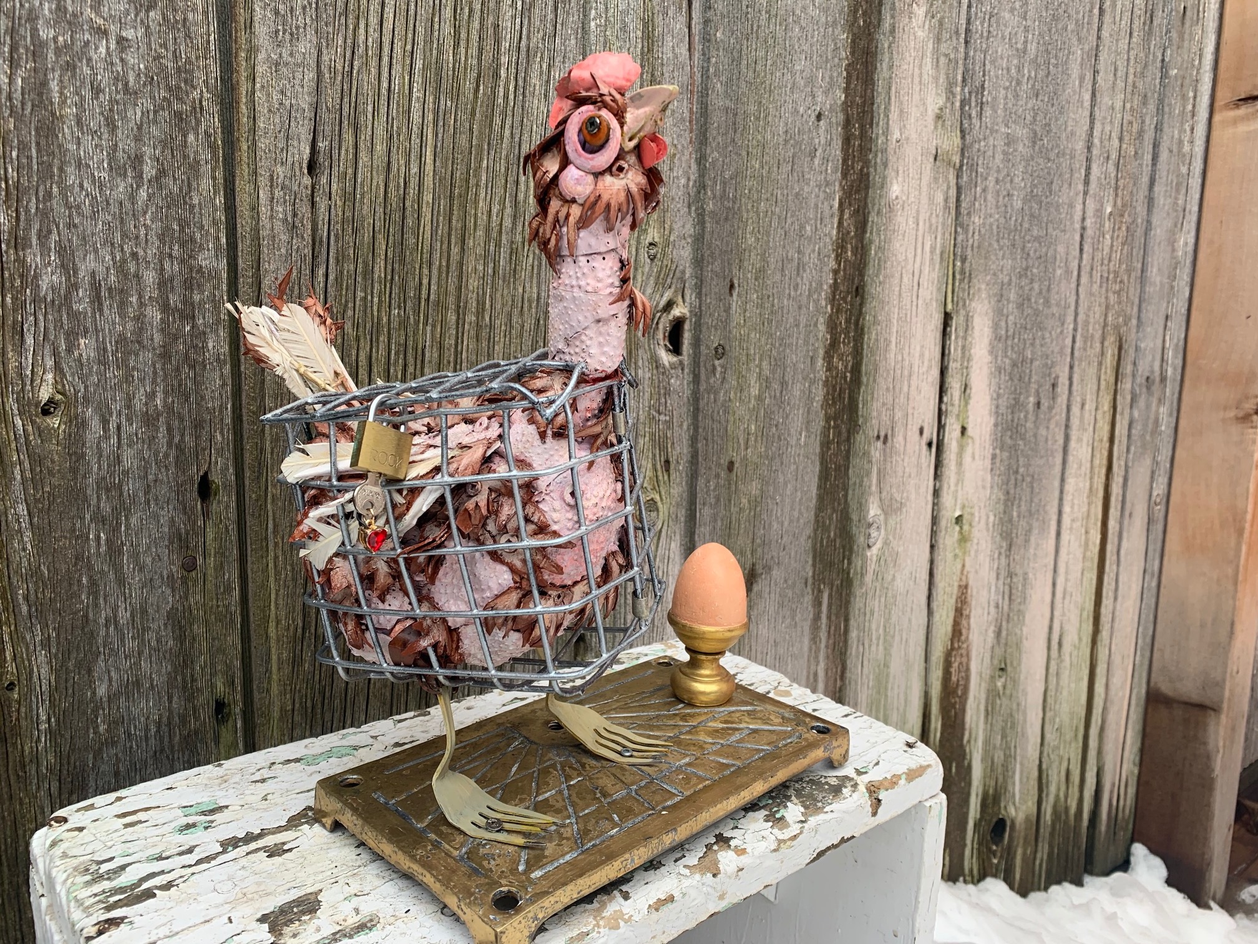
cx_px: 629
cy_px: 472
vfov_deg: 53.1
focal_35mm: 26
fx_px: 945
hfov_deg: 67.3
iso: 40
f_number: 1.8
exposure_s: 1/122
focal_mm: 4.25
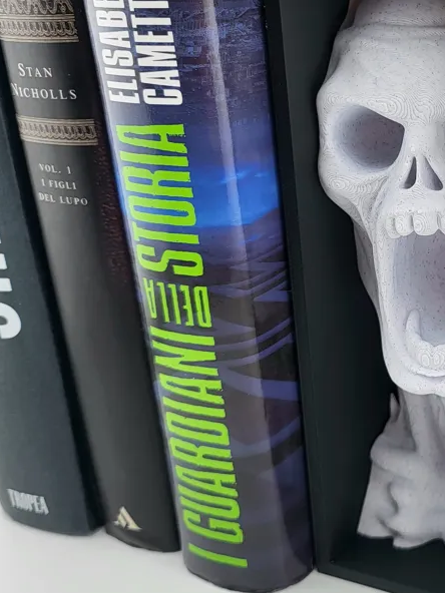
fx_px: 926
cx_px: 467
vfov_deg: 35.5
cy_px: 266
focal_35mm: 54
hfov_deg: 25.4
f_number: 1.8
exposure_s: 1/323
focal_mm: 5
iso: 40
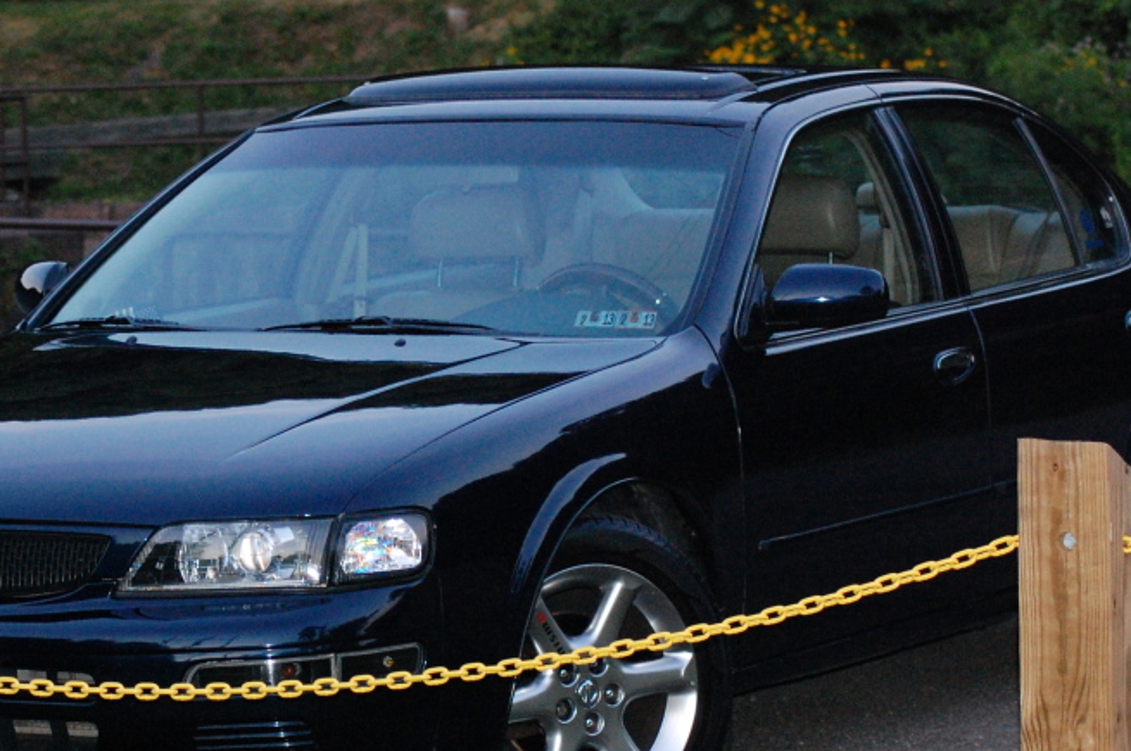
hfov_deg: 12.5
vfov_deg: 8.3
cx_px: 408
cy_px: 423
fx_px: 5146
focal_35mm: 164
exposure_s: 1/125
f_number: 5.6
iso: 1600
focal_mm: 70
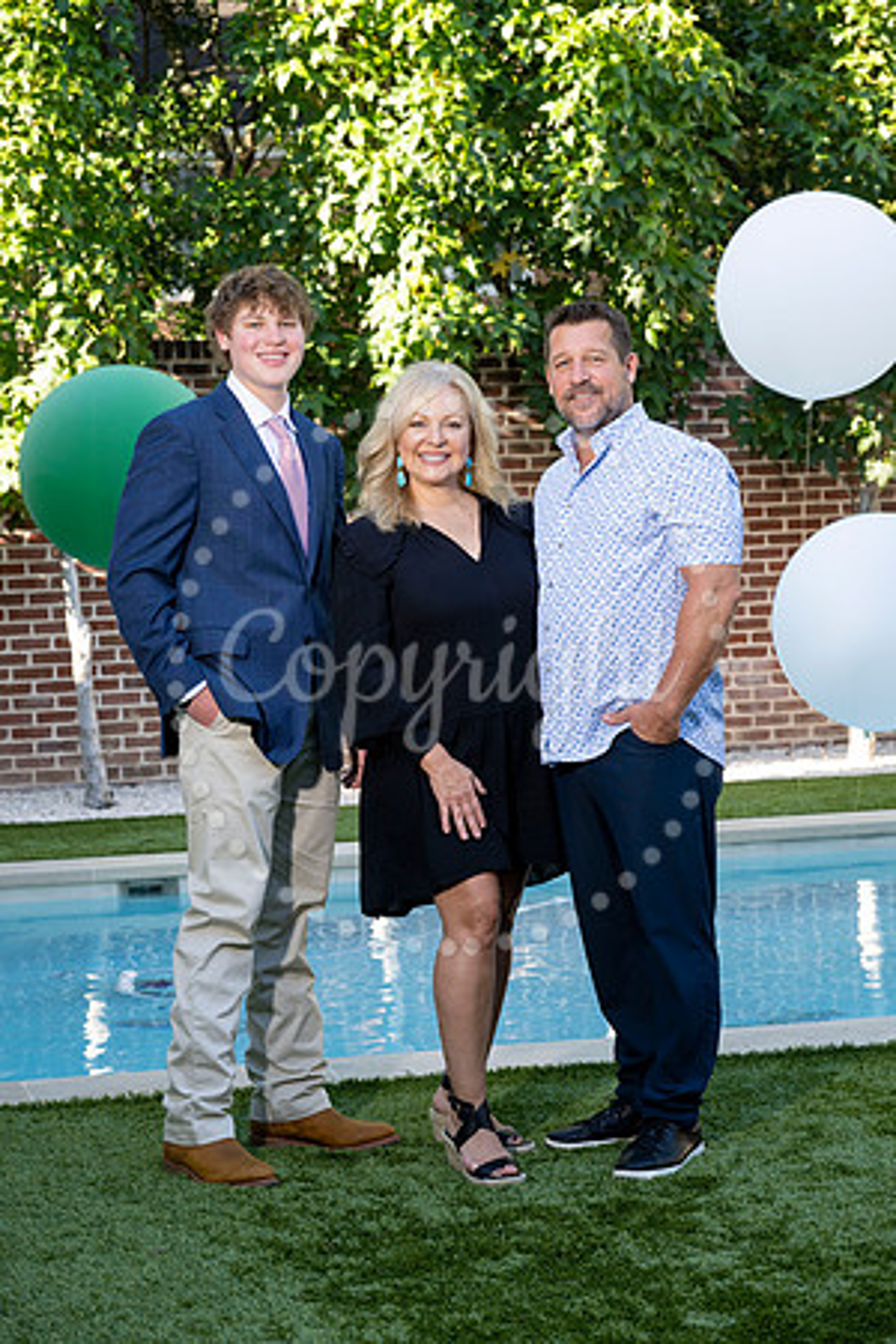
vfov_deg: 26.3
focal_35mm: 77
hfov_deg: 17.7
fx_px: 2874
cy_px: 672
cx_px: 448
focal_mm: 77
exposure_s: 1/200
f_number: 5.6
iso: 400
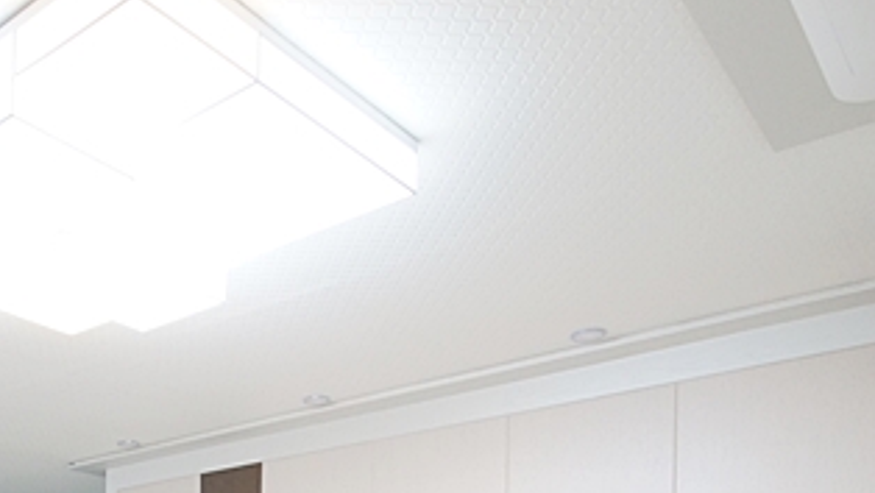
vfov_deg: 24.8
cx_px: 184
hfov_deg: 47.9
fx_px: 929
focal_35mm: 40
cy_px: 680
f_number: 4
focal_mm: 10
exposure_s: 1/125
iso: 800
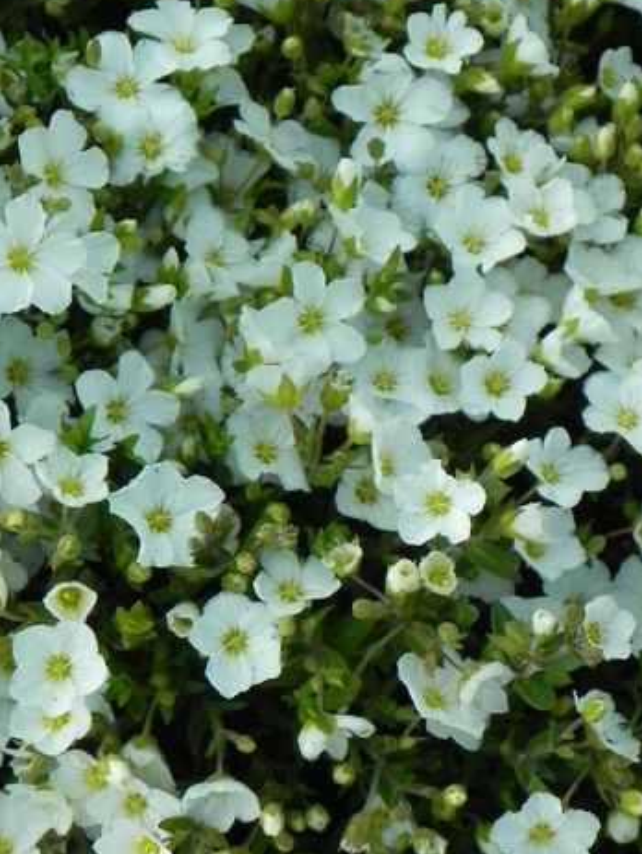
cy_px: 326
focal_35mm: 164
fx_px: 4050
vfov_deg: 12.0
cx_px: 286
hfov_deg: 9.1
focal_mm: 16.9
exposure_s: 1/400
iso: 160
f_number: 4.5
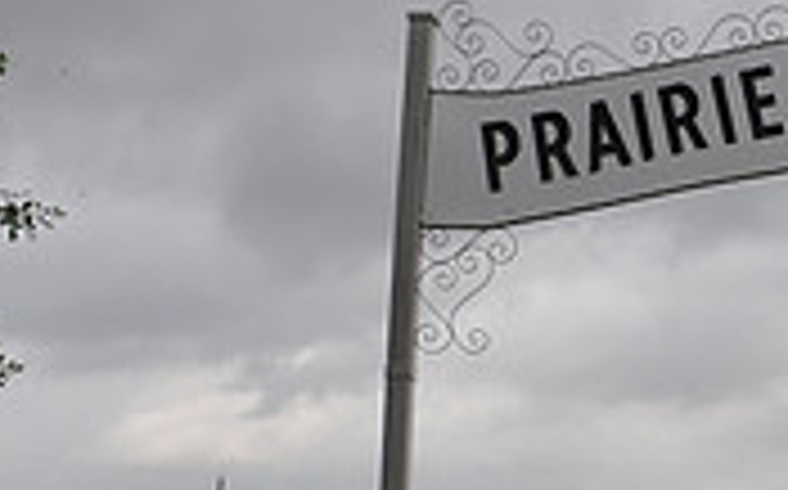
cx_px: 1072
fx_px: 1952
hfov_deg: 20.5
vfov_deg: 14.3
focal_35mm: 91
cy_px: 344
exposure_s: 1/250
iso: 200
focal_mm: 18
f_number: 8
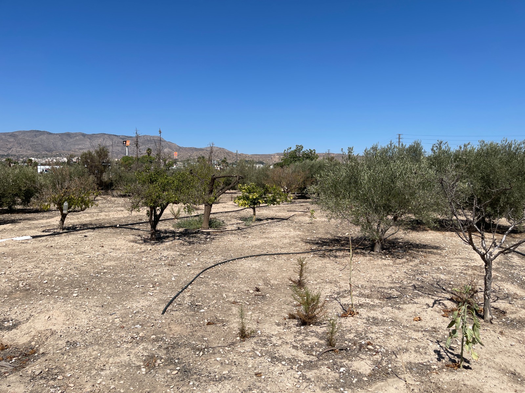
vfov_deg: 54.9
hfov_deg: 69.4
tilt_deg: -4.3
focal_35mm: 25
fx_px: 379
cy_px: 196
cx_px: 262
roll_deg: +0.1
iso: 32
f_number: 1.6
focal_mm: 5.1
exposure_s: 1/6579
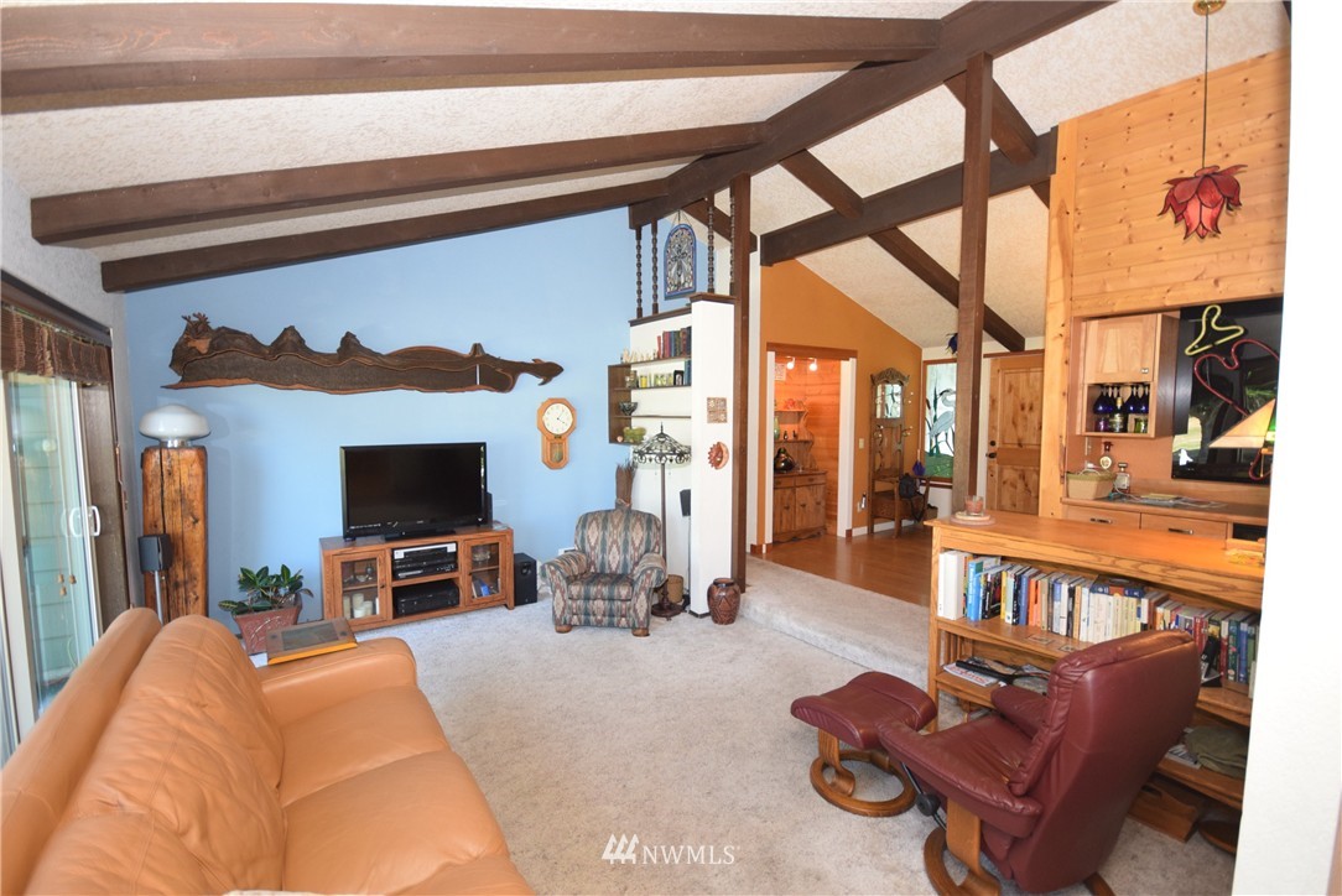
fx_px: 559
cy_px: 448
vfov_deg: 77.4
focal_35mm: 15
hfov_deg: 100.4
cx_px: 671
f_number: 4
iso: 900
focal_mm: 10
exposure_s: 1/60
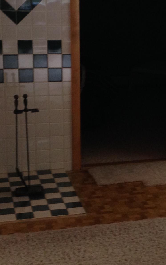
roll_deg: -1.1
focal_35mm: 88
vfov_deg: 23.5
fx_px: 637
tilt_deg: -10.5
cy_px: 110
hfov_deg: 14.6
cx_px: 174
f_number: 2.4
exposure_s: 1/20
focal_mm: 4.12
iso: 125
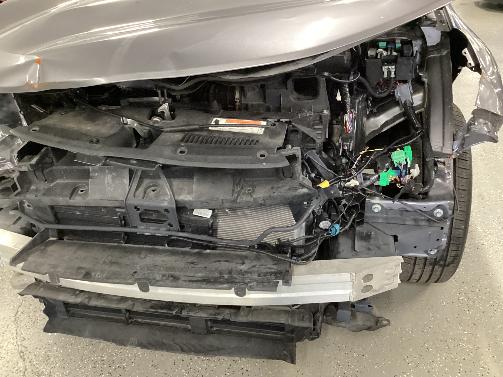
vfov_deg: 45.4
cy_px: 188
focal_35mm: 31
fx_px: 450
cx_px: 252
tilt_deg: -32.0
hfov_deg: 58.4
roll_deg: +3.3
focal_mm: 3.3
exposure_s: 1/30
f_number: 2.4
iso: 800
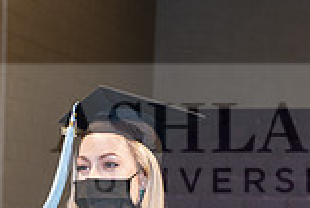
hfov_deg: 8.9
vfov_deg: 6.0
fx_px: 1974
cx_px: -81
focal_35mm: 229
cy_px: 304
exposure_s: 1/200
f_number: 6.3
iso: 1600
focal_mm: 62
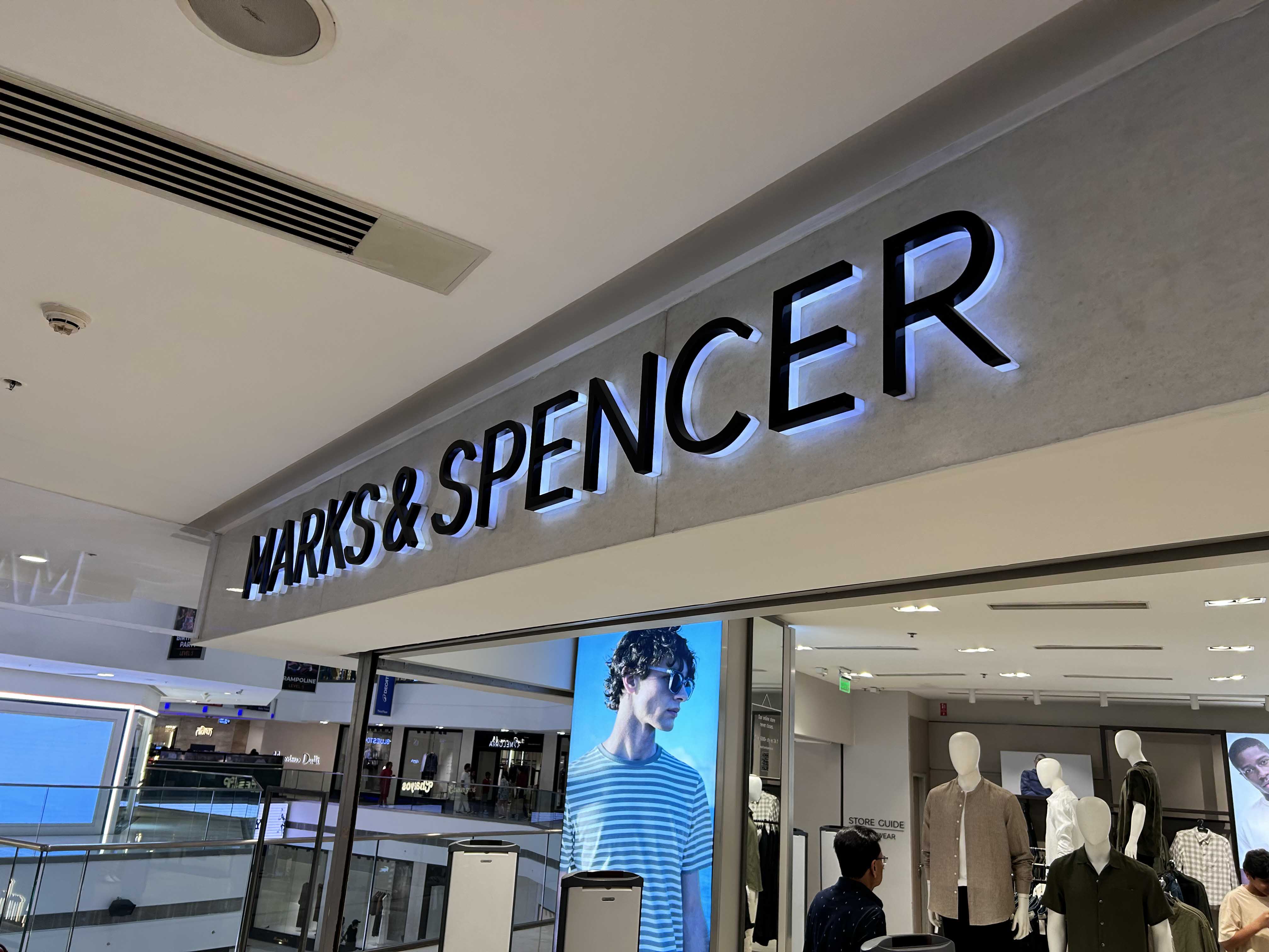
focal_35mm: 26
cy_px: 476
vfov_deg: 53.1
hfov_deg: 67.3
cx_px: 634
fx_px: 953
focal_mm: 5.7
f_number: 1.5
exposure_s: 1/100
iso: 64
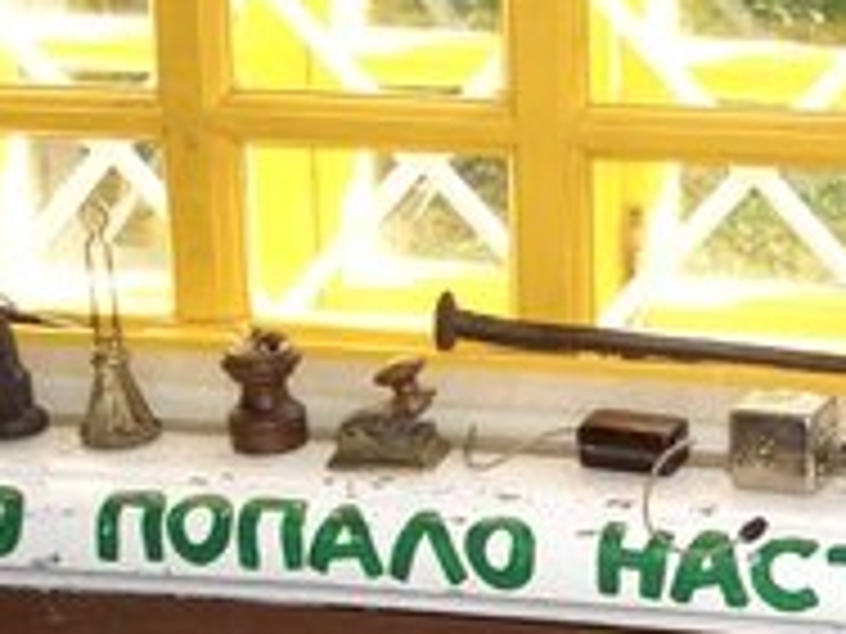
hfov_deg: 18.8
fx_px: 2517
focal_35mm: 103
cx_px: 706
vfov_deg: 14.3
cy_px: 508
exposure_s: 1/60
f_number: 3
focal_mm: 9.2
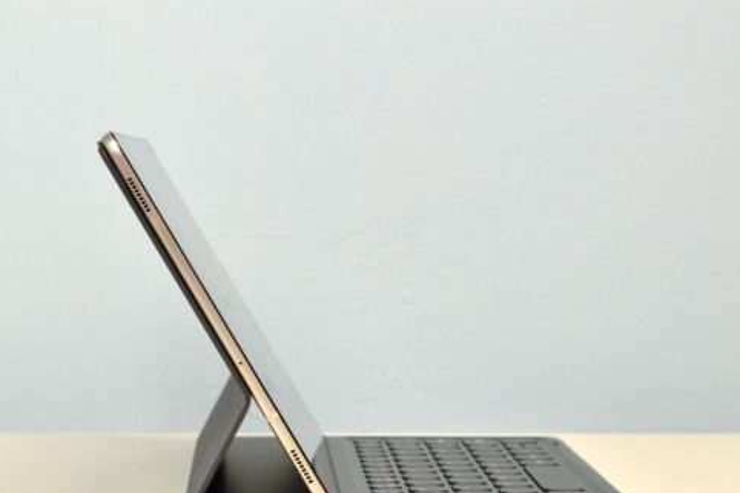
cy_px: 302
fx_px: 2109
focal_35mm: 103
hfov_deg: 19.9
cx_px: 286
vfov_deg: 13.3
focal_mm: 55
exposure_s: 1/25
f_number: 10
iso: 1600
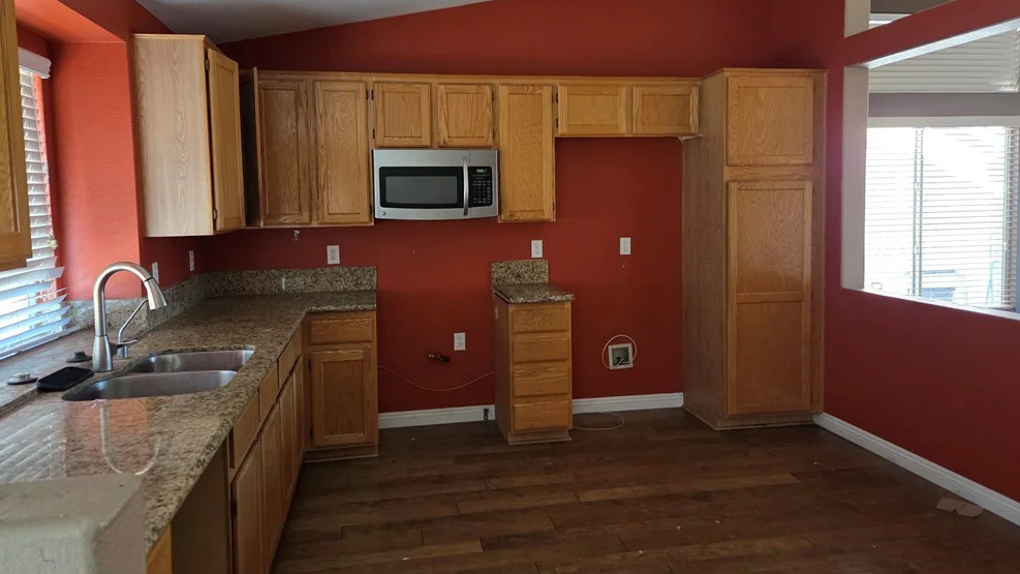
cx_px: 518
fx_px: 703
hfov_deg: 71.9
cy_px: 230
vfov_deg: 44.1
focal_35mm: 26
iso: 800
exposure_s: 1/120
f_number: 1.8
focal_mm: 5.4
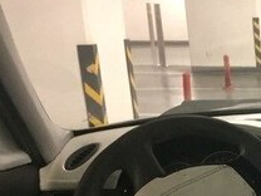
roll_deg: -0.9
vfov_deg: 15.1
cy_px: 275
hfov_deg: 18.6
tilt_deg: -20.2
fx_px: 694
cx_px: 404
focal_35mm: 92
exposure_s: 1/25
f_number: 2.2
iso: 250
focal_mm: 4.15
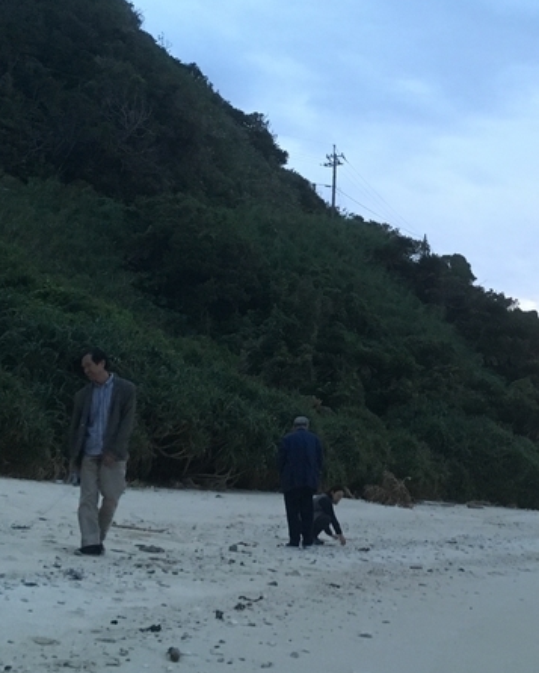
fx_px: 1296
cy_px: 204
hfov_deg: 22.8
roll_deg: +1.2
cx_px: 506
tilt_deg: +15.4
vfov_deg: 28.9
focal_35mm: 65
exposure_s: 1/30
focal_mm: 4.15
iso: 125
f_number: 2.2
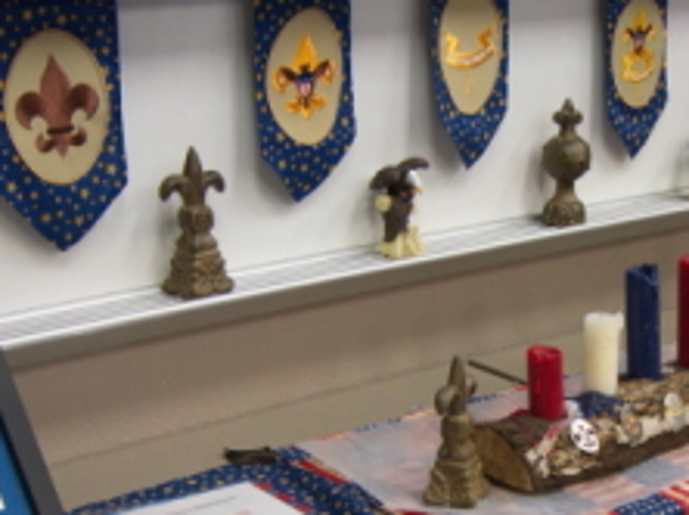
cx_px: 529
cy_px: 417
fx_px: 1571
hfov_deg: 24.4
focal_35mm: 79
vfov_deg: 18.4
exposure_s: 1/60
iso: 1250
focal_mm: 21
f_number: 4
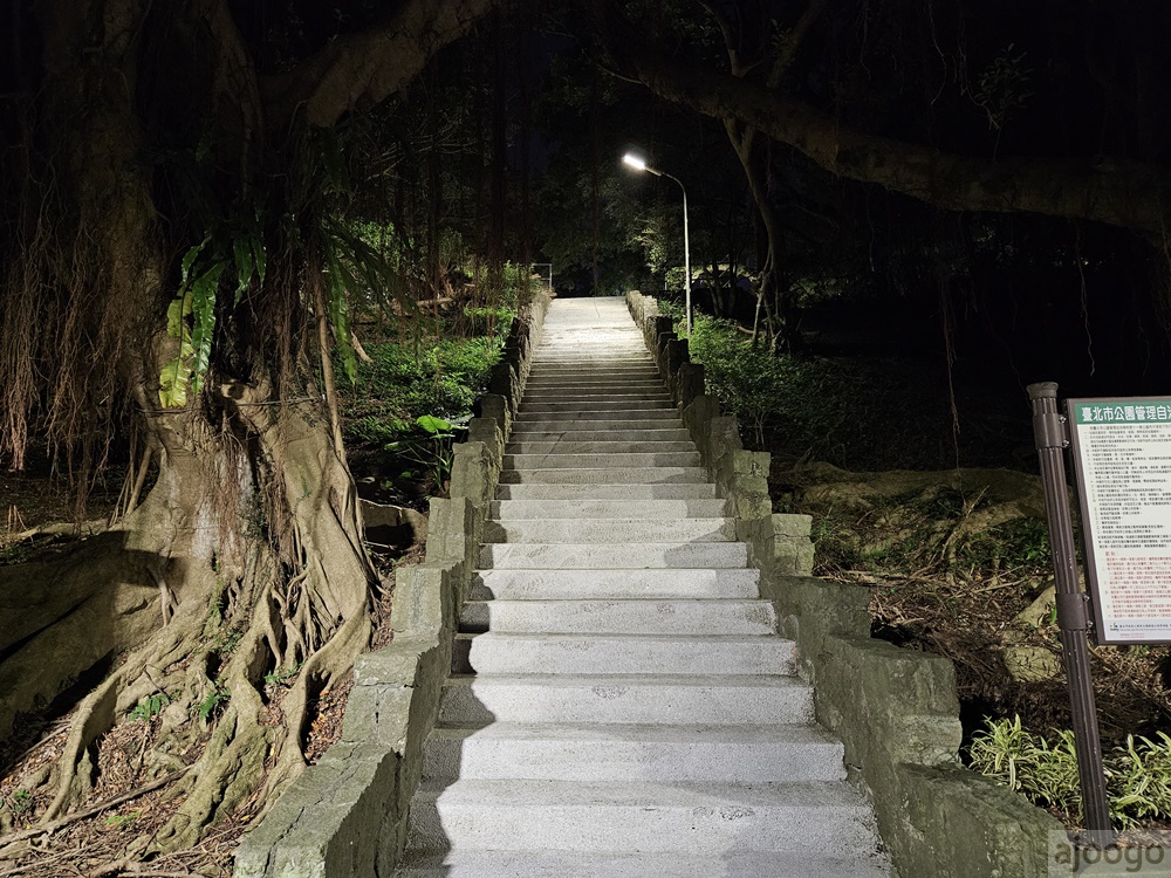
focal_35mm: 23
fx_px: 778
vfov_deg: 58.9
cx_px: 586
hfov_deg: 73.9
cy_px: 439
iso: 800
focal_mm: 5.4
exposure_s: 1/24
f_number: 1.8
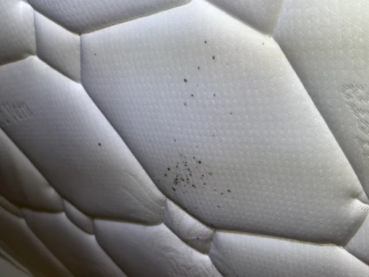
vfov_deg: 28.0
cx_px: 184
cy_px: 138
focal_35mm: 52
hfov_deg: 36.8
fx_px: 554
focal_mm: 5.96
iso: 32
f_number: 1.6
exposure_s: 1/43
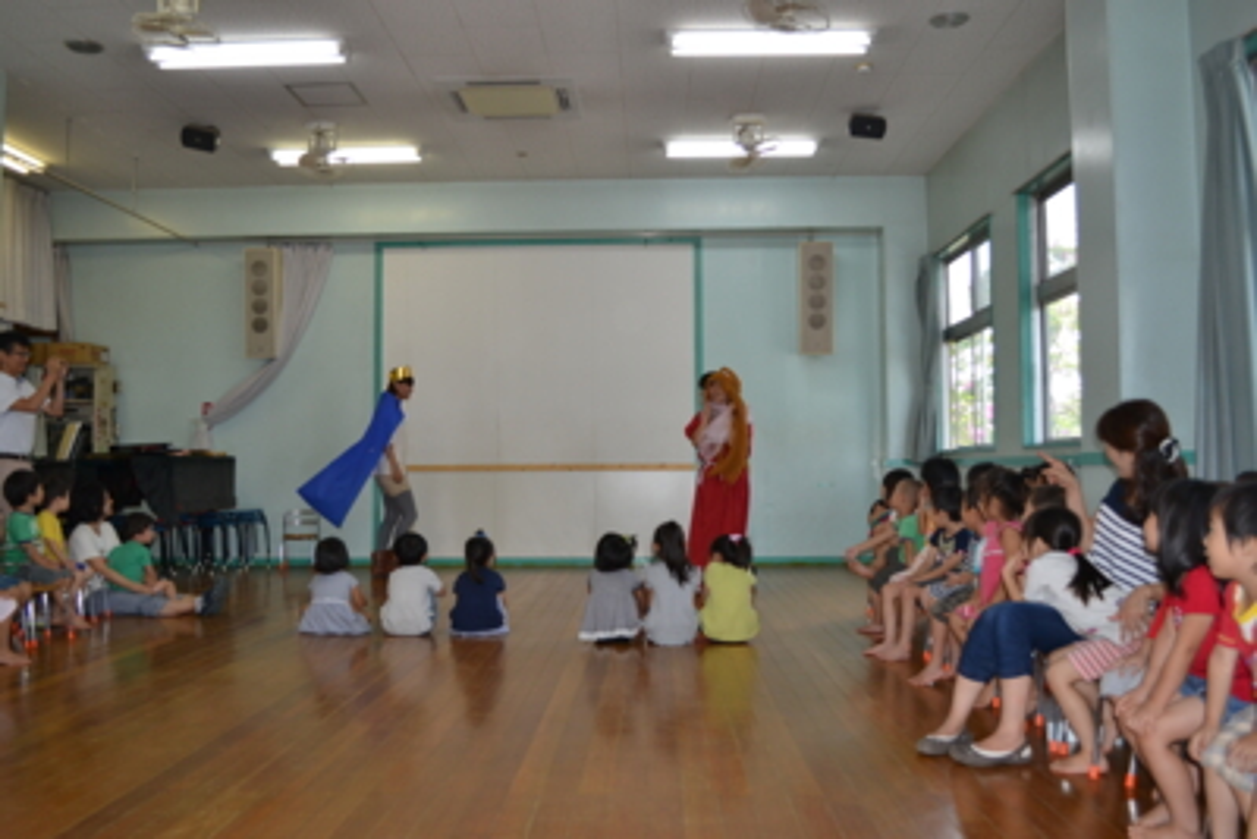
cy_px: 420
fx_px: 1153
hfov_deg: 57.2
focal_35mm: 33
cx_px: 628
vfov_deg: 40.0
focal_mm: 22
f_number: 4
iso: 320
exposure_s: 1/125
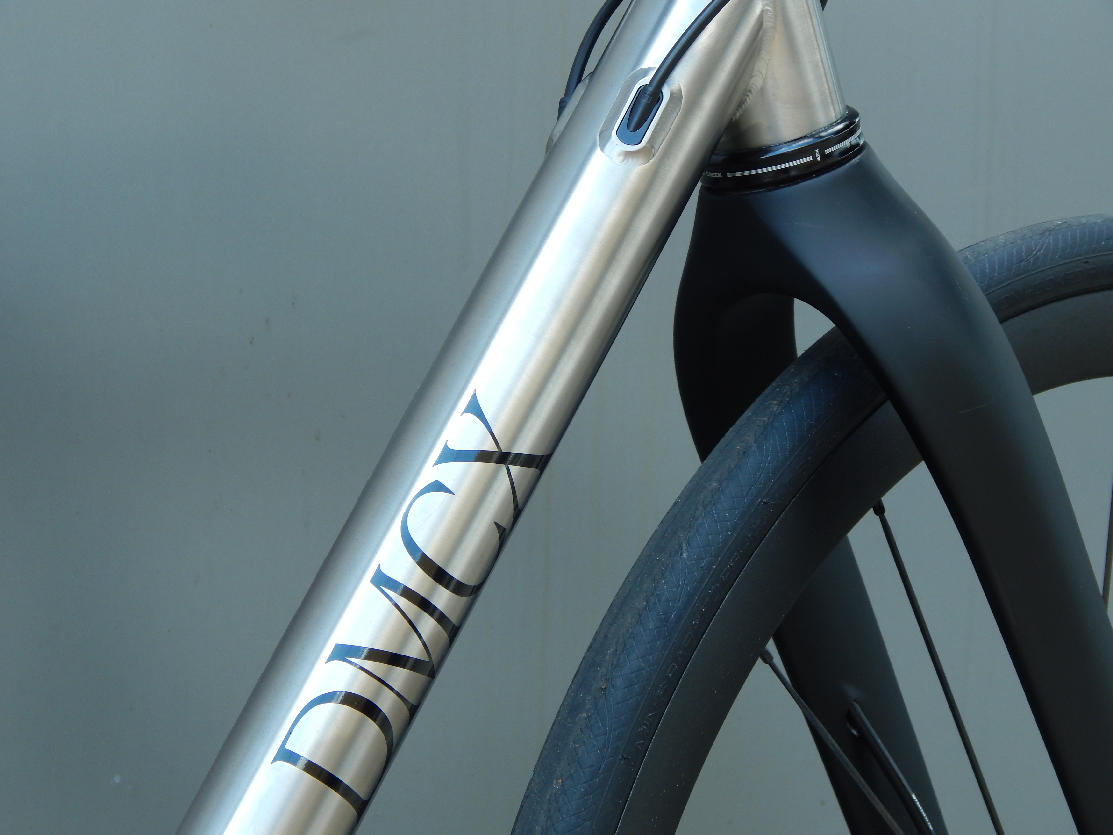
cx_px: 556
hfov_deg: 18.7
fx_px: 3376
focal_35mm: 105
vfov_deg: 14.1
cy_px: 418
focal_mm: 18.7
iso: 125
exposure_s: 1/100
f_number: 4.5
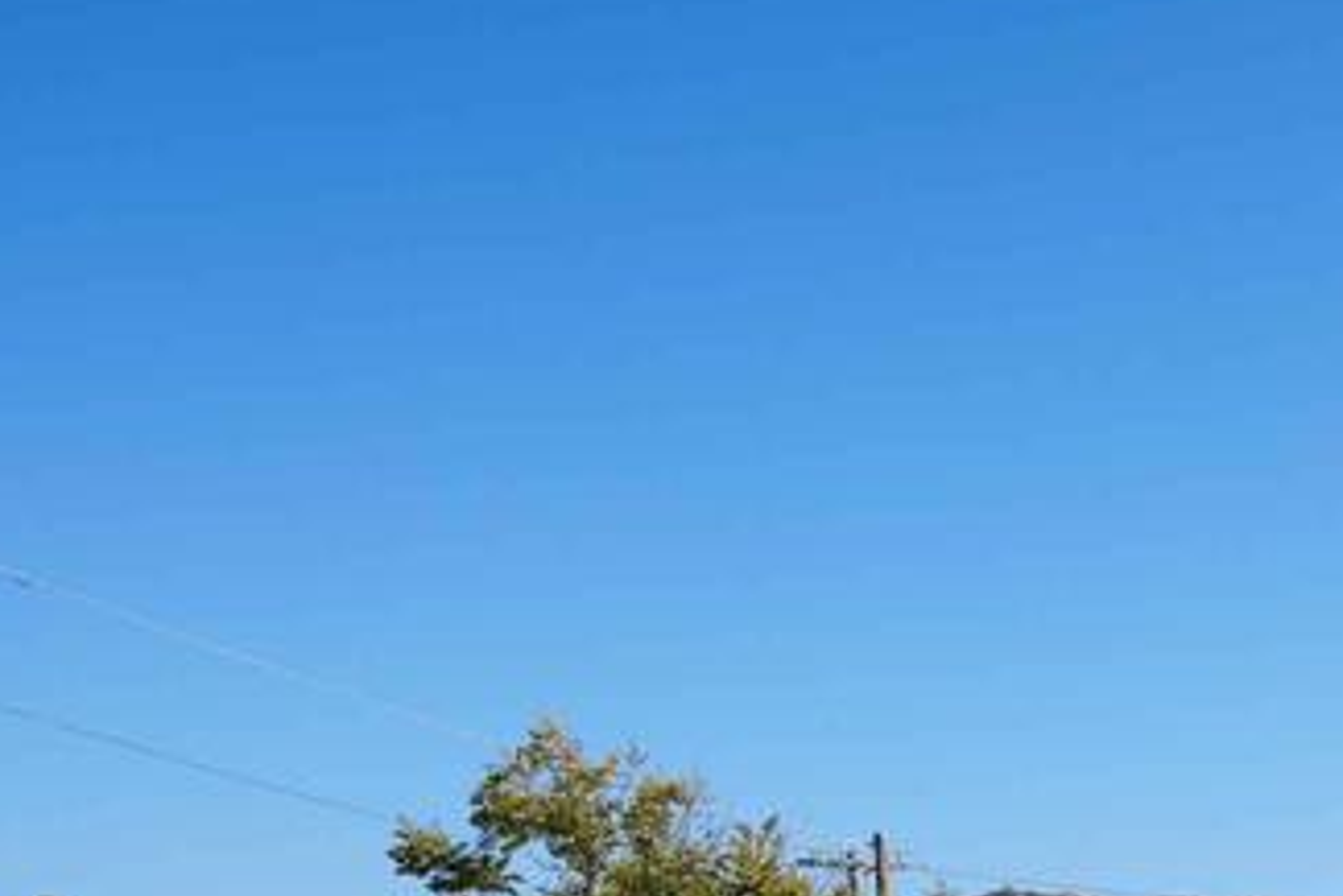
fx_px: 2351
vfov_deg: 19.6
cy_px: 1218
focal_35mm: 63
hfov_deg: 29.7
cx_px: 1343
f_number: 5
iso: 80
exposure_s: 1/500
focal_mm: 20
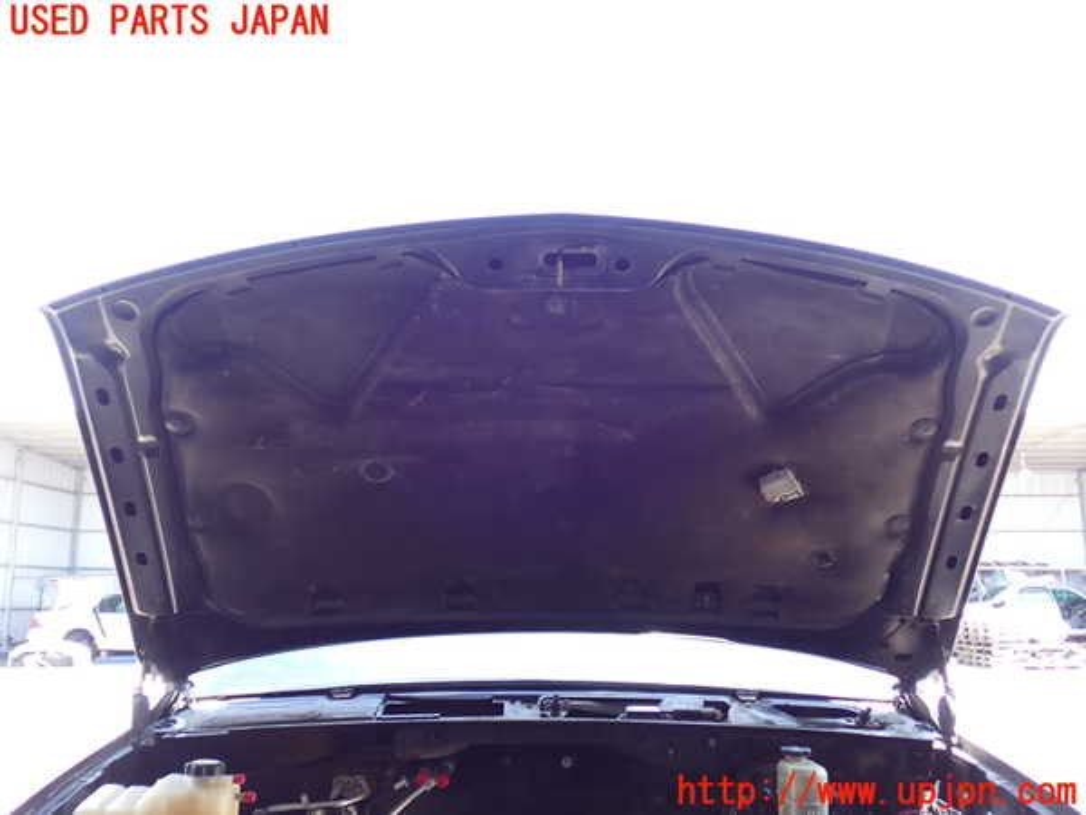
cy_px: 408
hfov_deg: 56.8
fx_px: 1004
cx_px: 543
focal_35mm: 32
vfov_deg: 44.2
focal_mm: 5.79
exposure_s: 1/60
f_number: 2.4
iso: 100
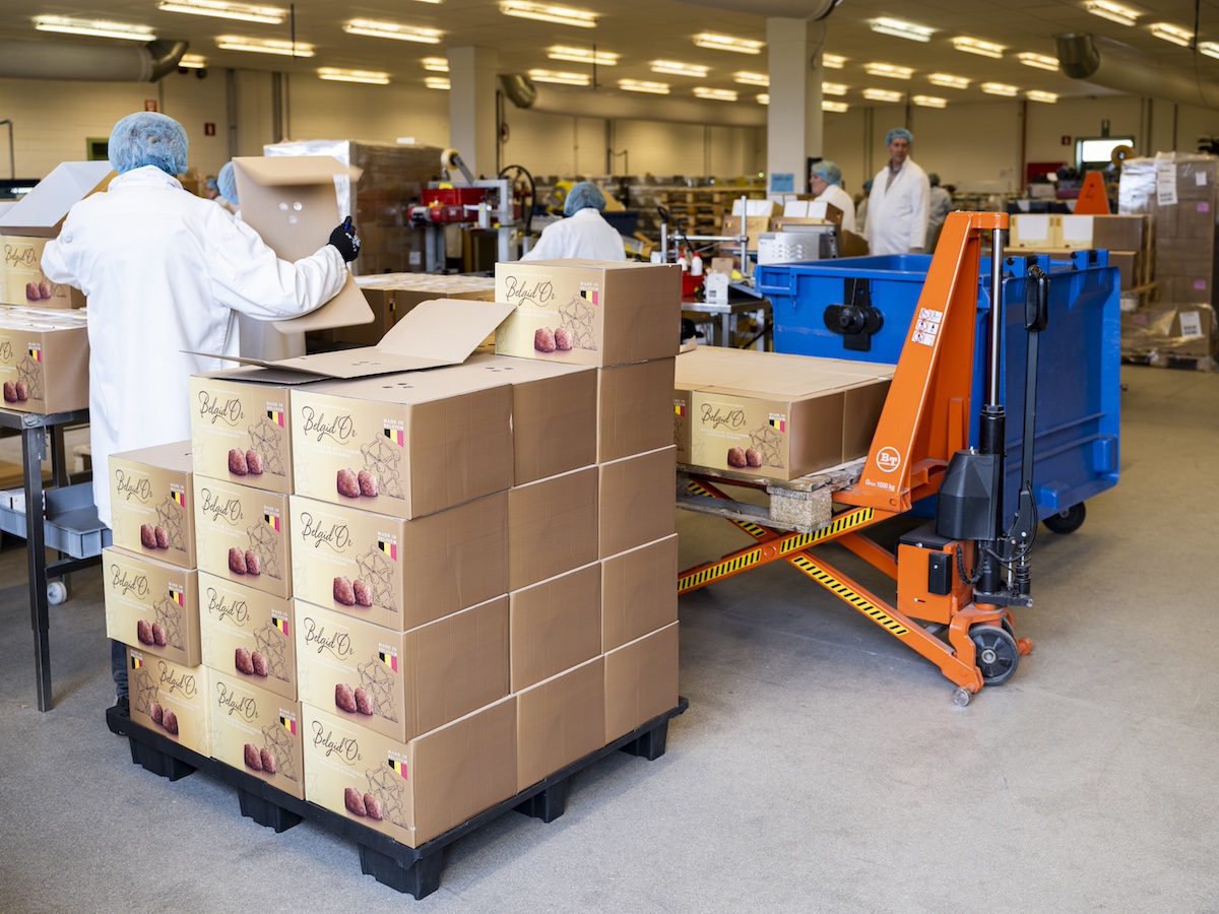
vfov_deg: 39.7
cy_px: 457
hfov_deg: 51.4
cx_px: 610
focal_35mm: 36
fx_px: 1268
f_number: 4
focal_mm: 45.9
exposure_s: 1/40
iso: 400
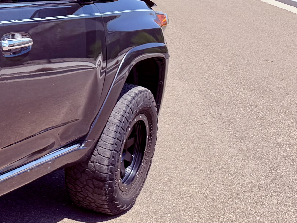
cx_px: -205
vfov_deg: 17.4
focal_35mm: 85
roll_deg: -0.3
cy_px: 129
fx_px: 729
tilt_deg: -16.1
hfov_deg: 18.8
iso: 80
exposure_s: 1/3145
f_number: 1.78
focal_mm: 6.76
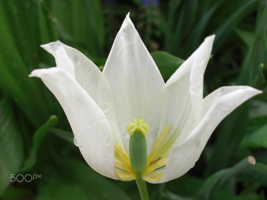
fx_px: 524
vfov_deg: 21.6
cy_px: 100
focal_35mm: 68
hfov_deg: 28.6
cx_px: 134
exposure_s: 1/125
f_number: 4
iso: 80
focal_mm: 14.2
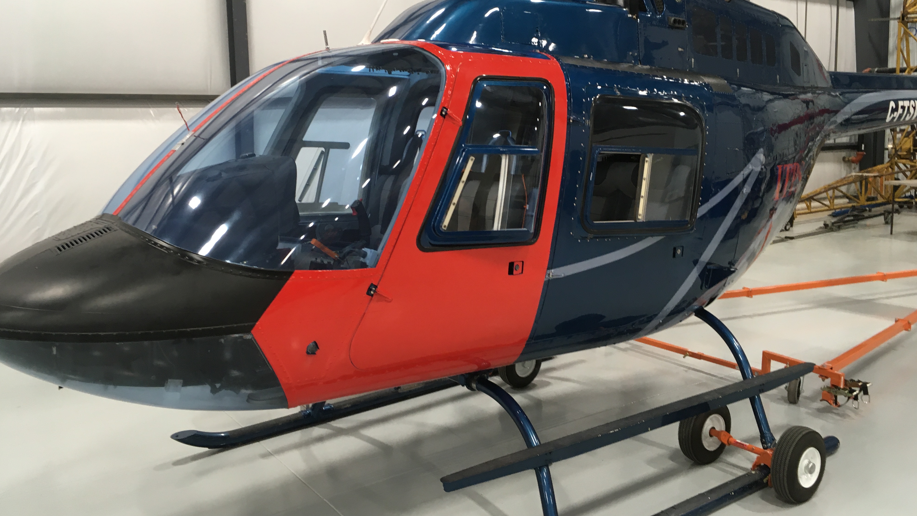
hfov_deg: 61.0
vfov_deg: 36.5
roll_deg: +1.1
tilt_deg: -5.1
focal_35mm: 32
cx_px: 458
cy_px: 202
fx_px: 778
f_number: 2.2
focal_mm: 4.15
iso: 64
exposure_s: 1/30
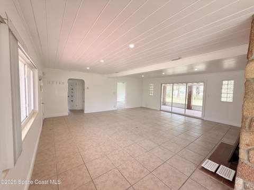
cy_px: 95
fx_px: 103
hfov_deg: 102.1
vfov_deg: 85.6
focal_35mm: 14
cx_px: 127
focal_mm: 2.22
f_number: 2.2
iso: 64
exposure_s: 1/117
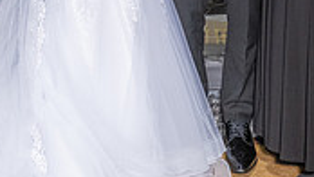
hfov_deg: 16.6
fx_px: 1074
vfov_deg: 9.1
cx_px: 135
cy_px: -114
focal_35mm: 129
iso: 800
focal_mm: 29
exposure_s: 1/200
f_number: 4
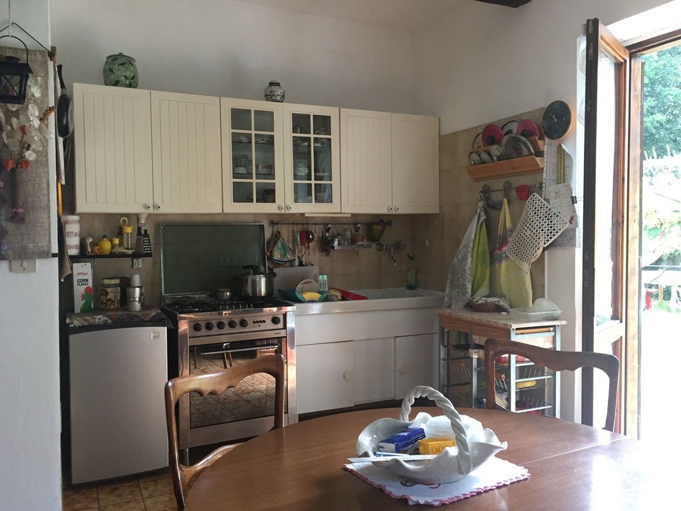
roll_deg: -0.4
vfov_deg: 48.2
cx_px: 340
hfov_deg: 61.7
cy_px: 256
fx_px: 571
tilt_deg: -0.6
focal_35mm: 29
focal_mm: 4.15
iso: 80
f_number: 2.2
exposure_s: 1/33
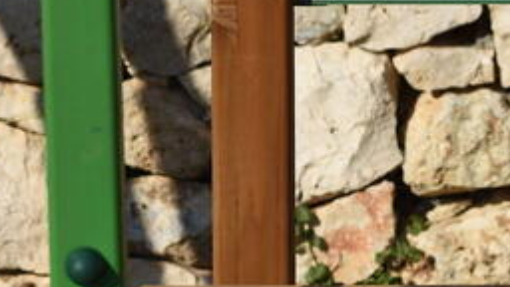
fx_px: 4236
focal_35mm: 313
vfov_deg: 3.9
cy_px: -90
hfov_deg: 6.9
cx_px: 508
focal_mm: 85
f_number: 3.3
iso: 125
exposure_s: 1/4000
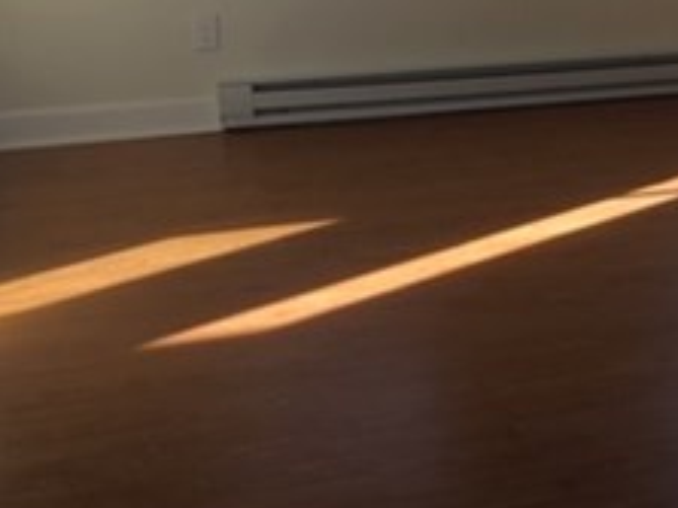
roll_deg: -0.4
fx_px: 1527
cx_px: 763
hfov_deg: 23.4
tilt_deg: -14.8
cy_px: 170
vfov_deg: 18.8
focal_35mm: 78
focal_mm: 4.15
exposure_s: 1/120
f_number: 2.2
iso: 25
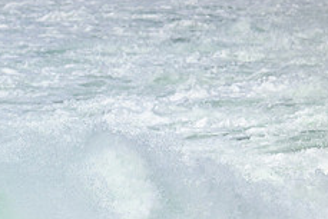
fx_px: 10621
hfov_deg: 1.8
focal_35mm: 1165
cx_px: -16
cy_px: 270
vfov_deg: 1.2
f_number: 10
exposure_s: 1/2500
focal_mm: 460
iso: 640
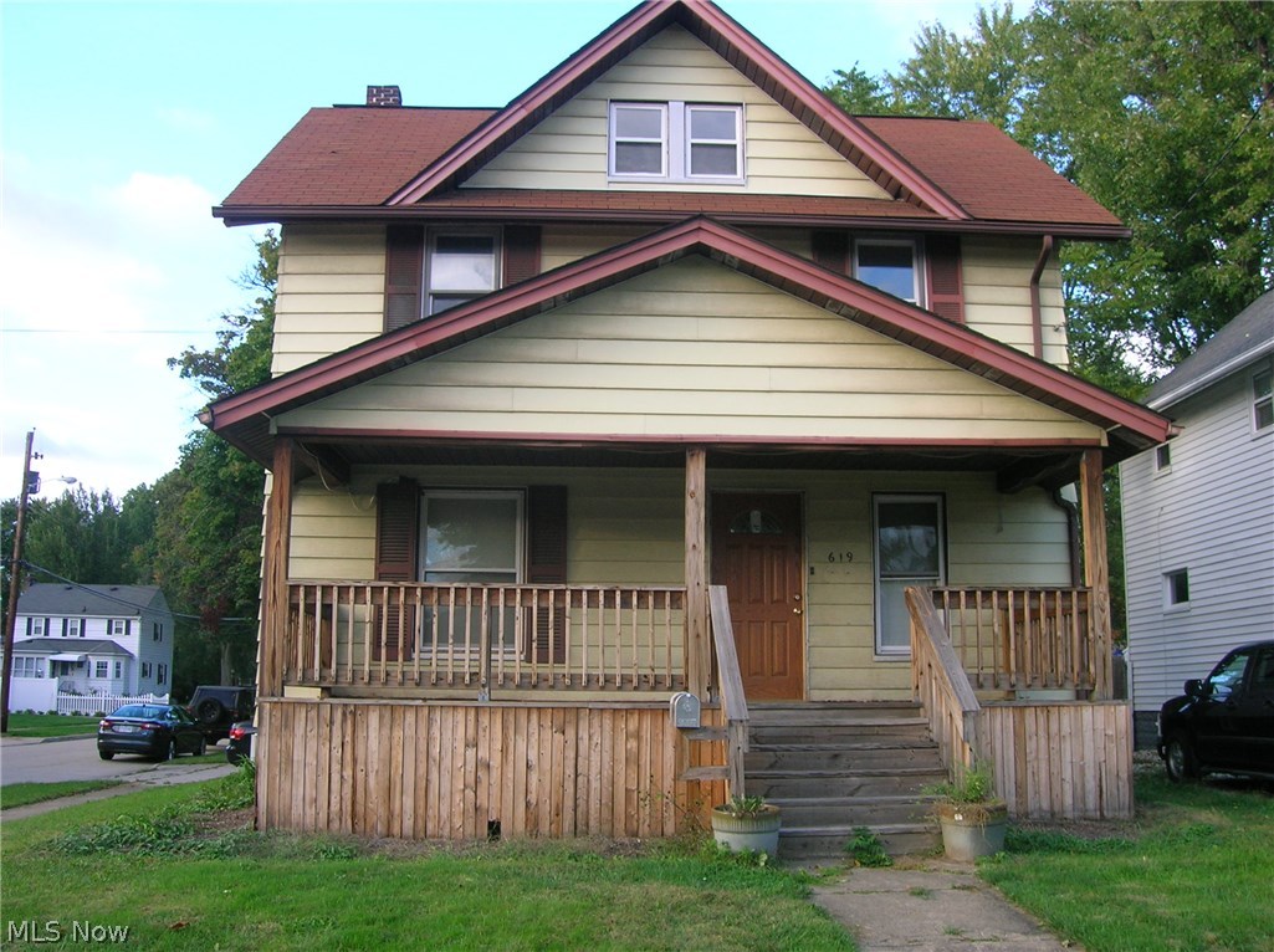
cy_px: 476
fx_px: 1250
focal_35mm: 34
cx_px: 637
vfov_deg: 41.7
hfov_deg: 54.0
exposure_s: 1/42.2
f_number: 4.9
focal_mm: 5.7
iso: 50
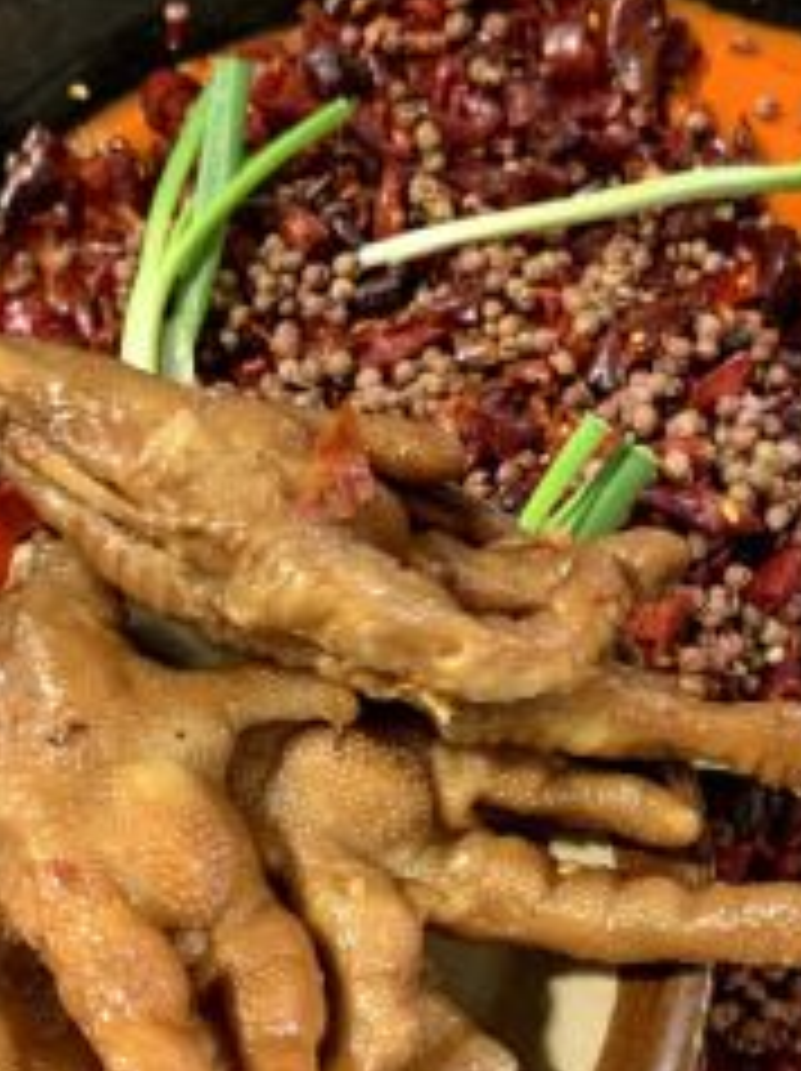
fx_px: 1576
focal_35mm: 51
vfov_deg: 37.5
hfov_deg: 28.4
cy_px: 560
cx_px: 495
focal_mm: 4.25
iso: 400
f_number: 1.8
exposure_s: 1/58.1
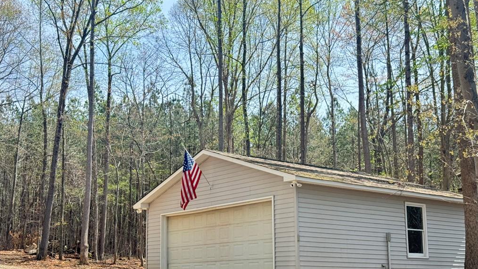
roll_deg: +0.8
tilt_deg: +8.3
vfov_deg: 22.6
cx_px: 241
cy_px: 176
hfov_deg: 39.2
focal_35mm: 53
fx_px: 672
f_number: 1.78
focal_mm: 6.76
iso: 64
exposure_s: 1/774
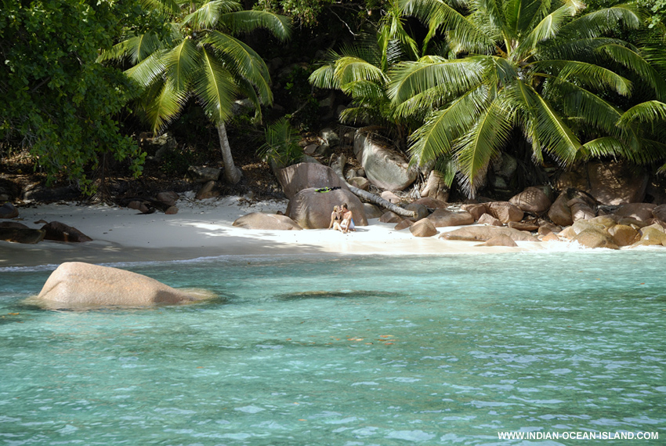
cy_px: 223
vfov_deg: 13.1
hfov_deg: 19.4
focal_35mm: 105
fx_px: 1945
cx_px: 333
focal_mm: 70
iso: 200
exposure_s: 1/250
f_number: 6.3
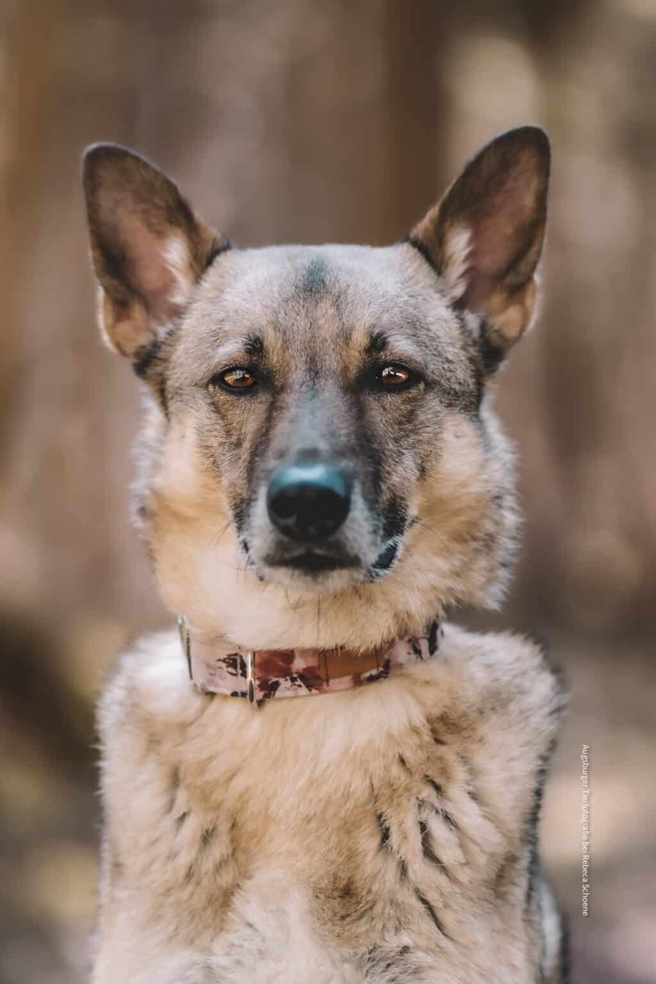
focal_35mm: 128
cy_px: 492
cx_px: 328
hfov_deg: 10.8
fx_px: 3485
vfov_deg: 16.1
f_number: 1.8
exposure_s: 1/800
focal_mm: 85
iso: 200
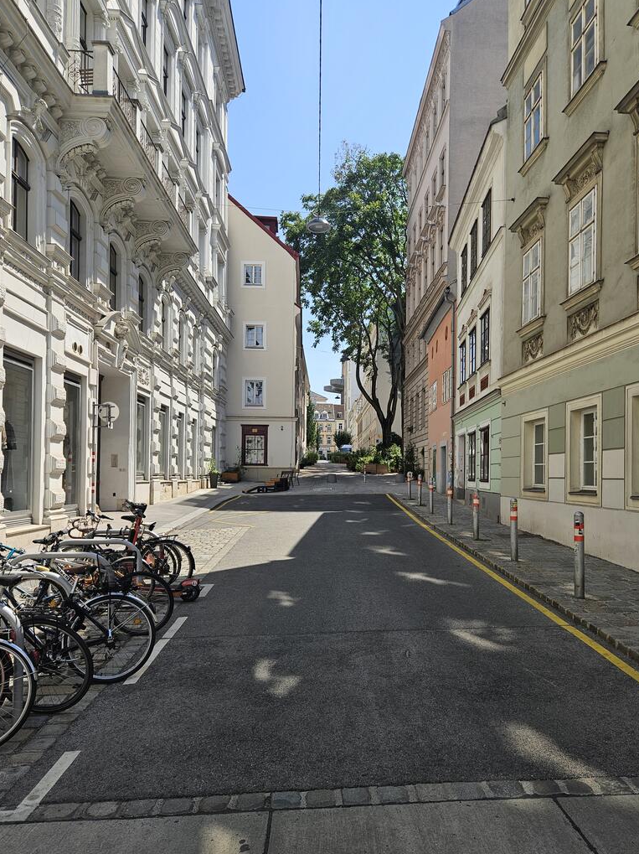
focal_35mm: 26
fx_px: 641
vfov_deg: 67.1
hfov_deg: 52.9
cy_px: 479
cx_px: 355
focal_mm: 5.4
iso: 25
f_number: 1.8
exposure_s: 1/1369
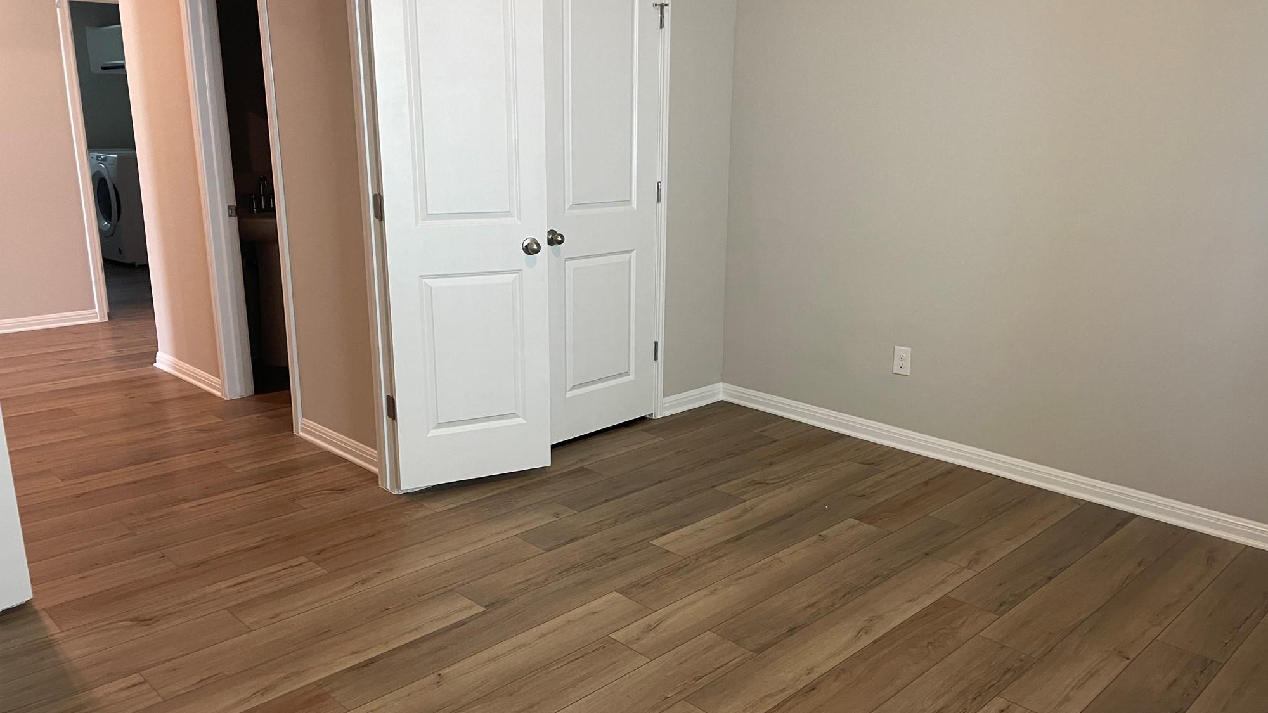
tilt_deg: -14.8
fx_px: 975
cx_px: 646
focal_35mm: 29
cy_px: 383
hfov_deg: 66.1
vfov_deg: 40.2
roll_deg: -0.3
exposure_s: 1/60
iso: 100
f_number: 1.6
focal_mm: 4.2
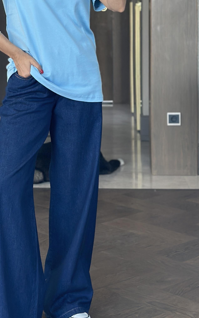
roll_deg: +0.0
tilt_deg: -18.6
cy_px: 108
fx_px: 877
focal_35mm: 101
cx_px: 51
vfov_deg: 20.5
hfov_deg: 12.9
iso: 125
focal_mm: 6.86
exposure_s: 1/103
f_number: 1.78
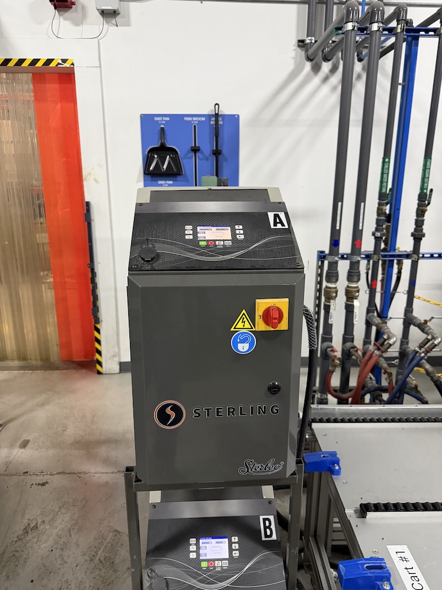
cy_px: 295
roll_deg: +0.3
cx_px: 221
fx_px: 409
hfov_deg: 56.8
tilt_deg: -14.1
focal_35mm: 24
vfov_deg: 71.6
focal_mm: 6.76
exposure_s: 1/60
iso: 500
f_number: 1.78
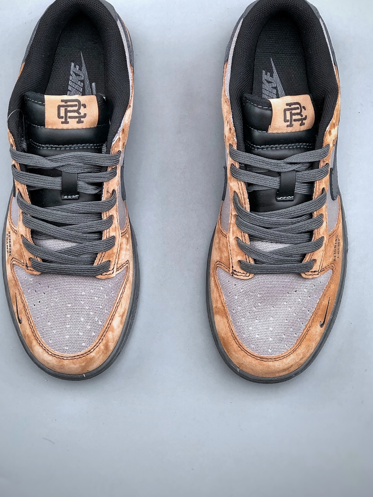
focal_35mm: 73
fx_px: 1049
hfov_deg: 20.2
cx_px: 163
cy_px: 187
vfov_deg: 26.6
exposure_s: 1/33
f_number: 2.8
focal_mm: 6.6
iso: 25
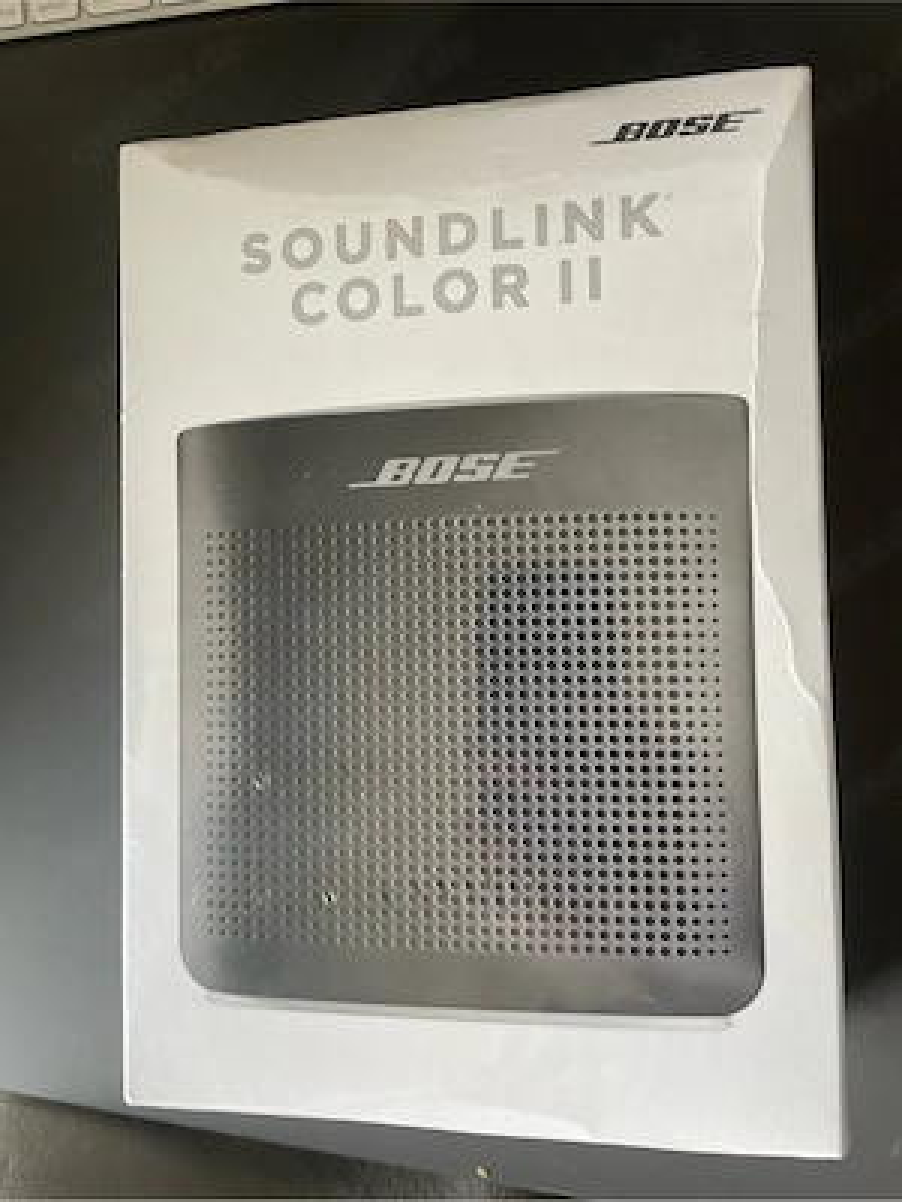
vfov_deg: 67.3
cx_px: 451
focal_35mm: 26
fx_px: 903
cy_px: 601
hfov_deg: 53.1
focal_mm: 4.2
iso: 125
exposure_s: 1/121
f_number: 1.6
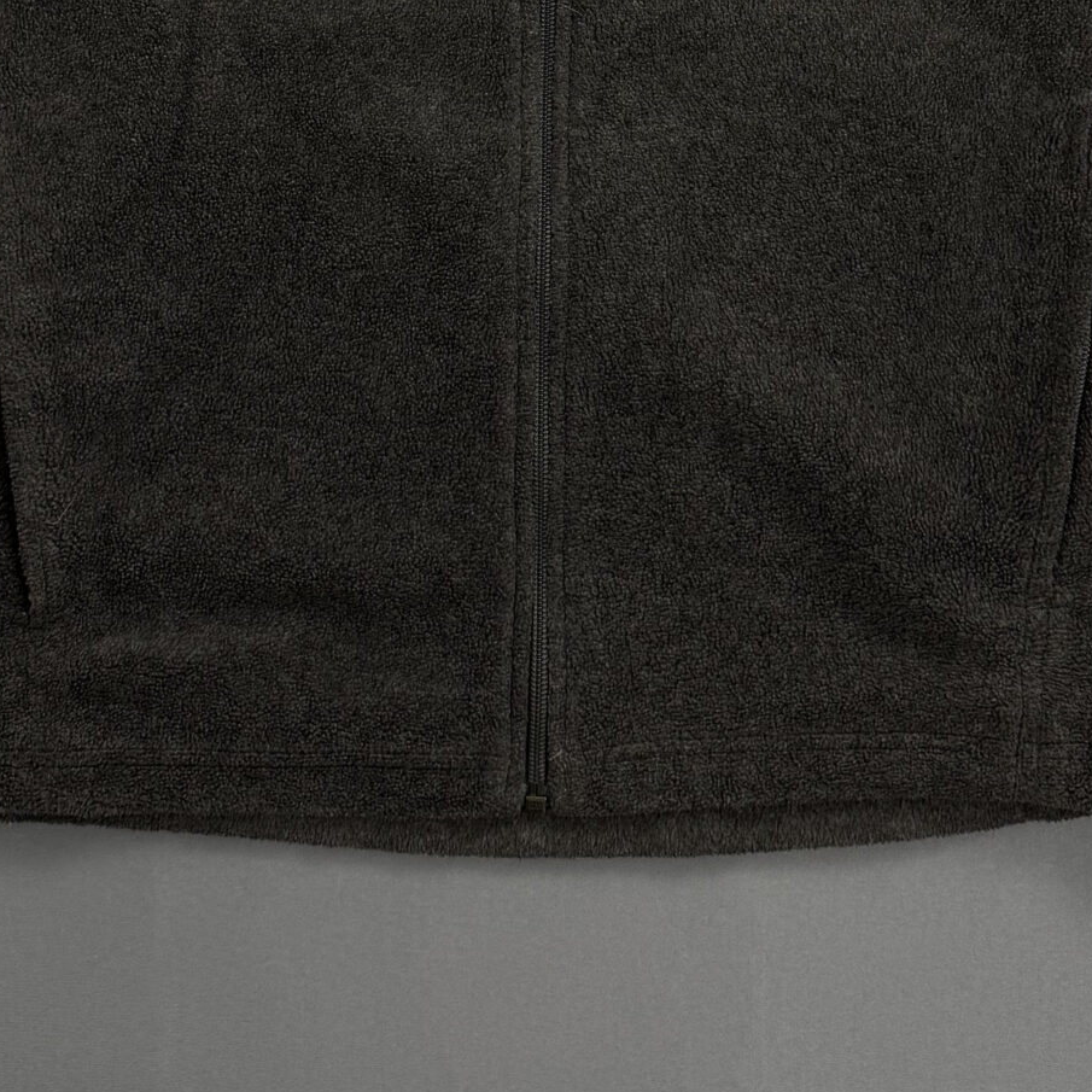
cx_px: 565
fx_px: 2141
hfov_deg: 28.6
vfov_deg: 25.6
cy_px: -223
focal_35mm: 60
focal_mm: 6.76
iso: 125
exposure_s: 1/60
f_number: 1.78
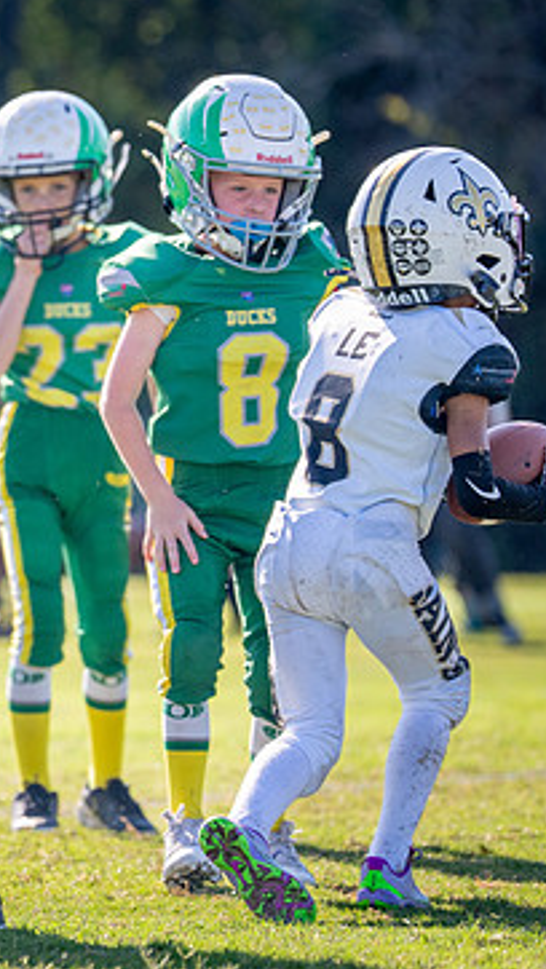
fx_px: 9356
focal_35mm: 364
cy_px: 476
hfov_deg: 3.3
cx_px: -361
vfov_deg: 5.9
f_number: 2.8
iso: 250
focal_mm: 140
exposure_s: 1/2500
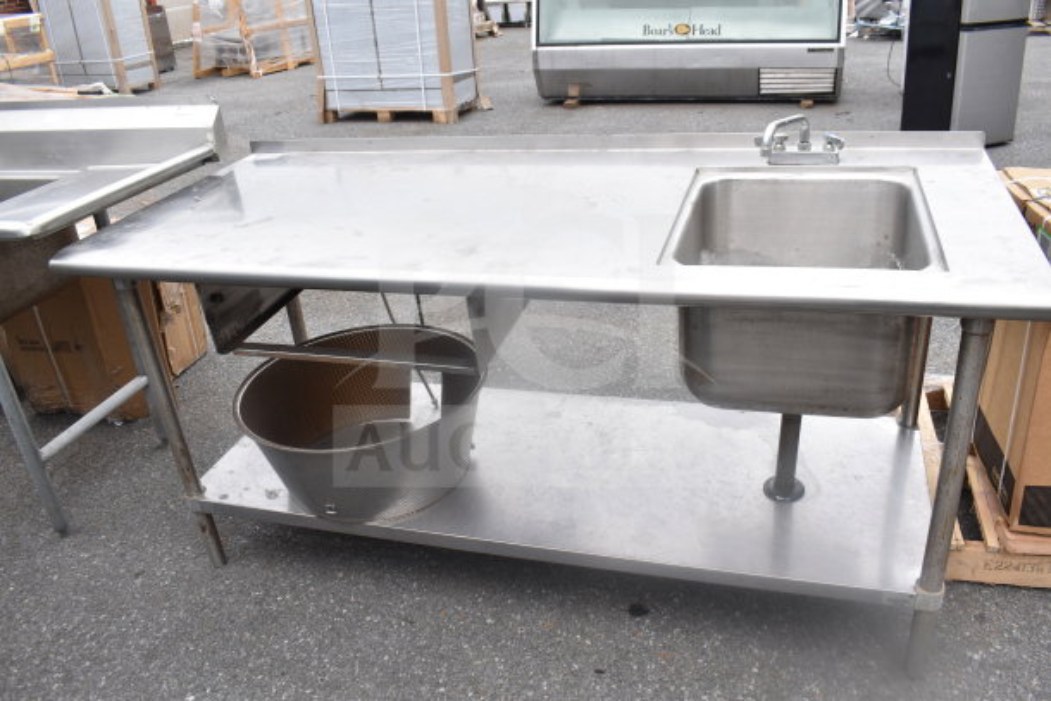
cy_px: 350
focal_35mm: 30
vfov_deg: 43.6
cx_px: 526
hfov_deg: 61.9
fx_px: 876
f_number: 6.3
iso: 200
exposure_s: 1/160
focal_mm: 20
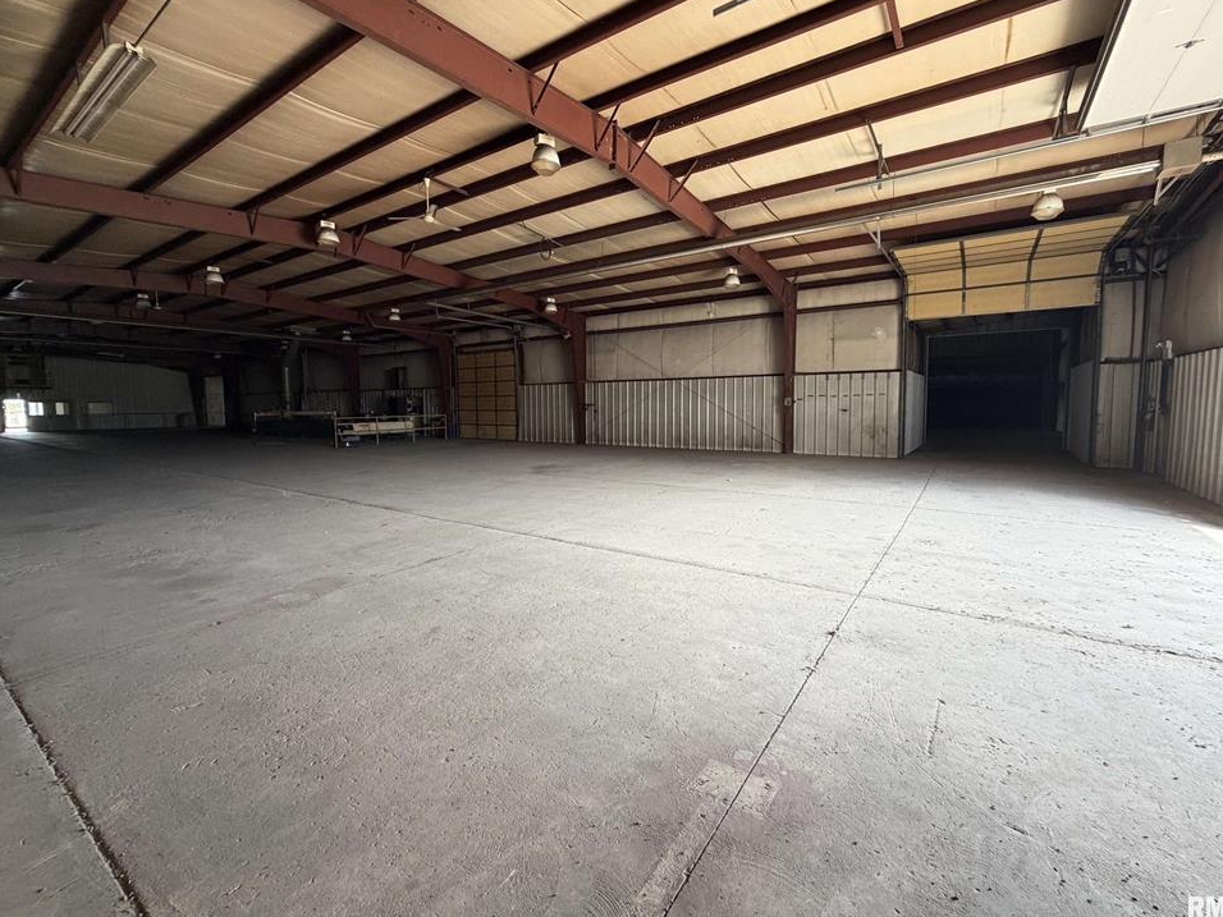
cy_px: 437
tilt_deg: -4.1
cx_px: 629
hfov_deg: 98.1
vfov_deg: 81.7
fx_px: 530
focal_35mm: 15
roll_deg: -0.1
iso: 320
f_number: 2.2
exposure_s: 1/91
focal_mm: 2.22
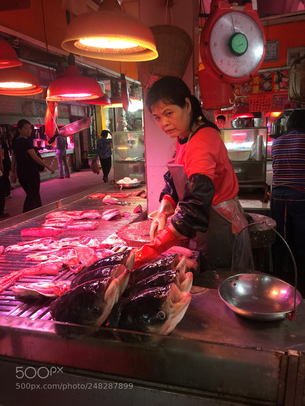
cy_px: 203
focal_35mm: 29
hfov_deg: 48.2
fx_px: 341
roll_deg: +1.9
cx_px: 152
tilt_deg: -11.0
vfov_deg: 61.7
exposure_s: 1/33
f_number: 2.2
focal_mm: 4.15
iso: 50
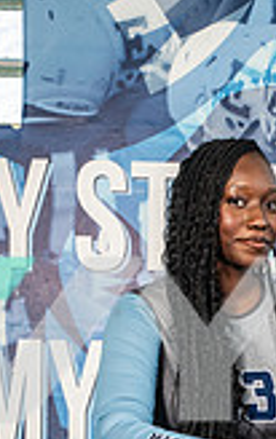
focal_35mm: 106
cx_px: 276
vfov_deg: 18.6
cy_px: 530
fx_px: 1271
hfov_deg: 12.2
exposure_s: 1/250
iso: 250
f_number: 7.1
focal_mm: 38
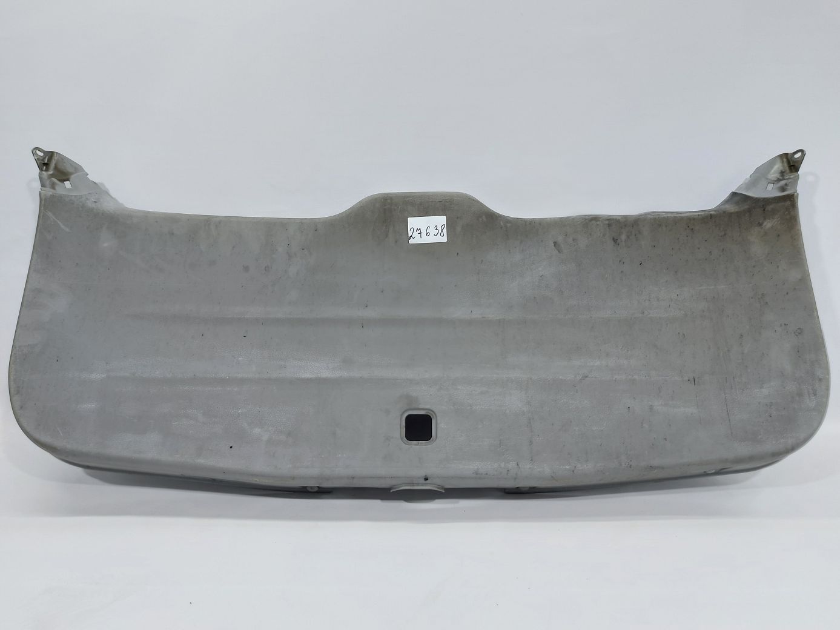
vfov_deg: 56.8
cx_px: 420
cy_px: 315
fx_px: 582
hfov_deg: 71.6
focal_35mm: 24
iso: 80
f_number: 1.8
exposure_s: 1/50
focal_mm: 5.23
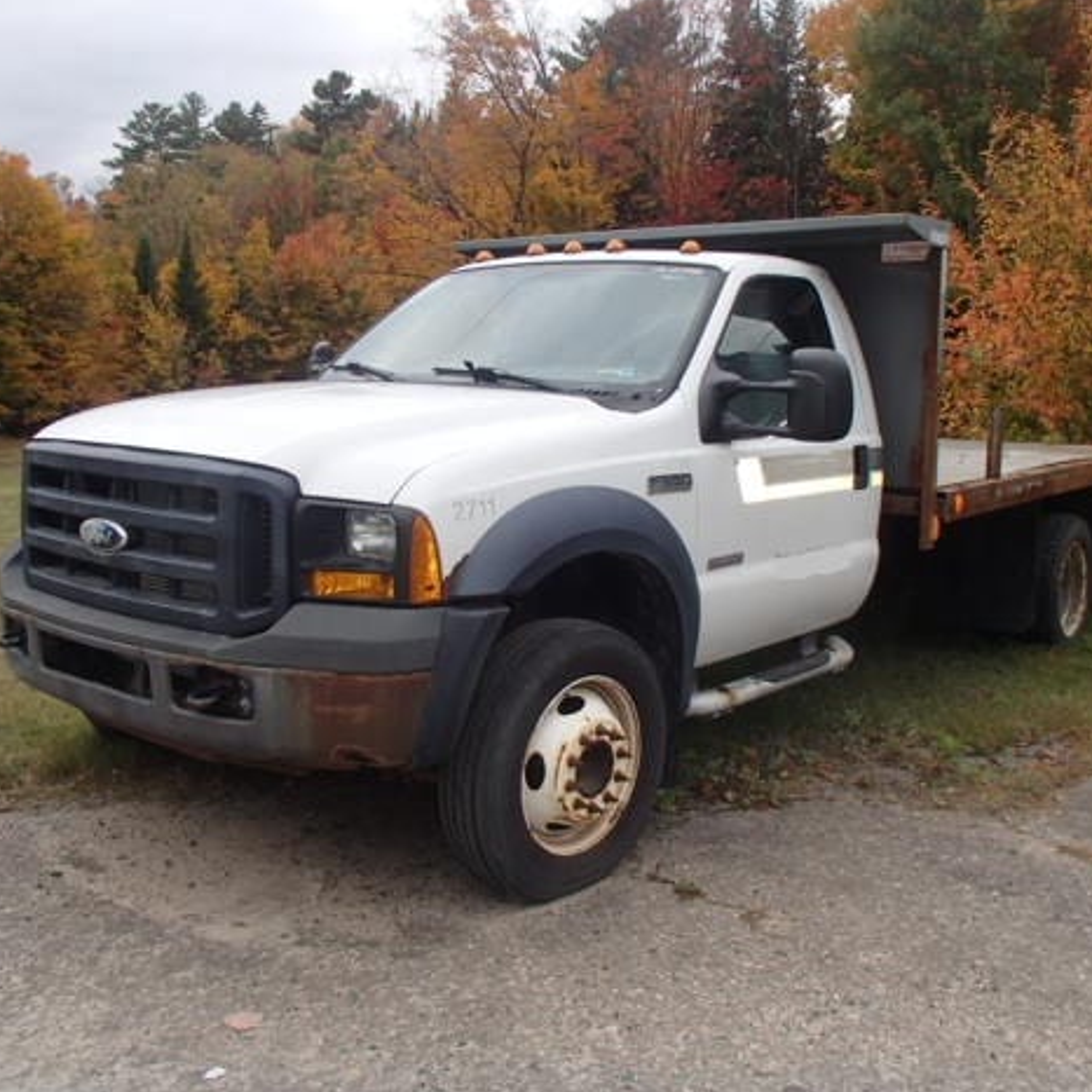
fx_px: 1213
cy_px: 539
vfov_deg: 48.4
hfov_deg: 48.4
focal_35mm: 34
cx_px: 562
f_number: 3.9
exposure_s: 1/400
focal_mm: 5
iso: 100
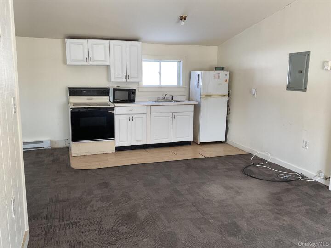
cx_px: 166
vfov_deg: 48.2
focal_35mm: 29
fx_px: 277
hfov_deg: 61.7
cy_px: 124
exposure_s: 1/60
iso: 40
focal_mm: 3
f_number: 1.8
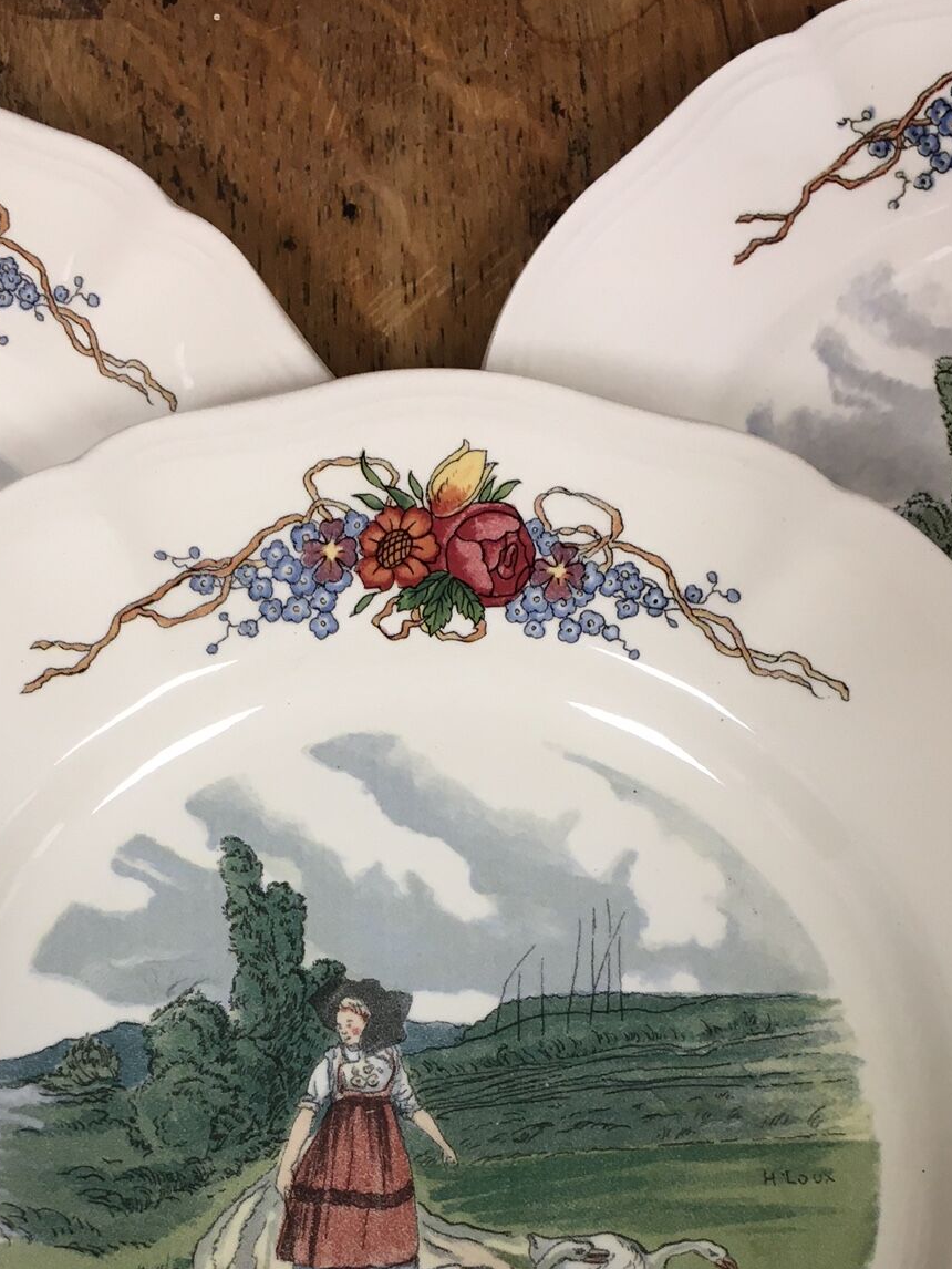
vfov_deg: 35.8
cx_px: 395
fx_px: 1869
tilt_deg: -80.0
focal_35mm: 51
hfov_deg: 28.5
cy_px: 1075
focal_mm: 4.15
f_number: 2.2
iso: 64
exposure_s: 1/33
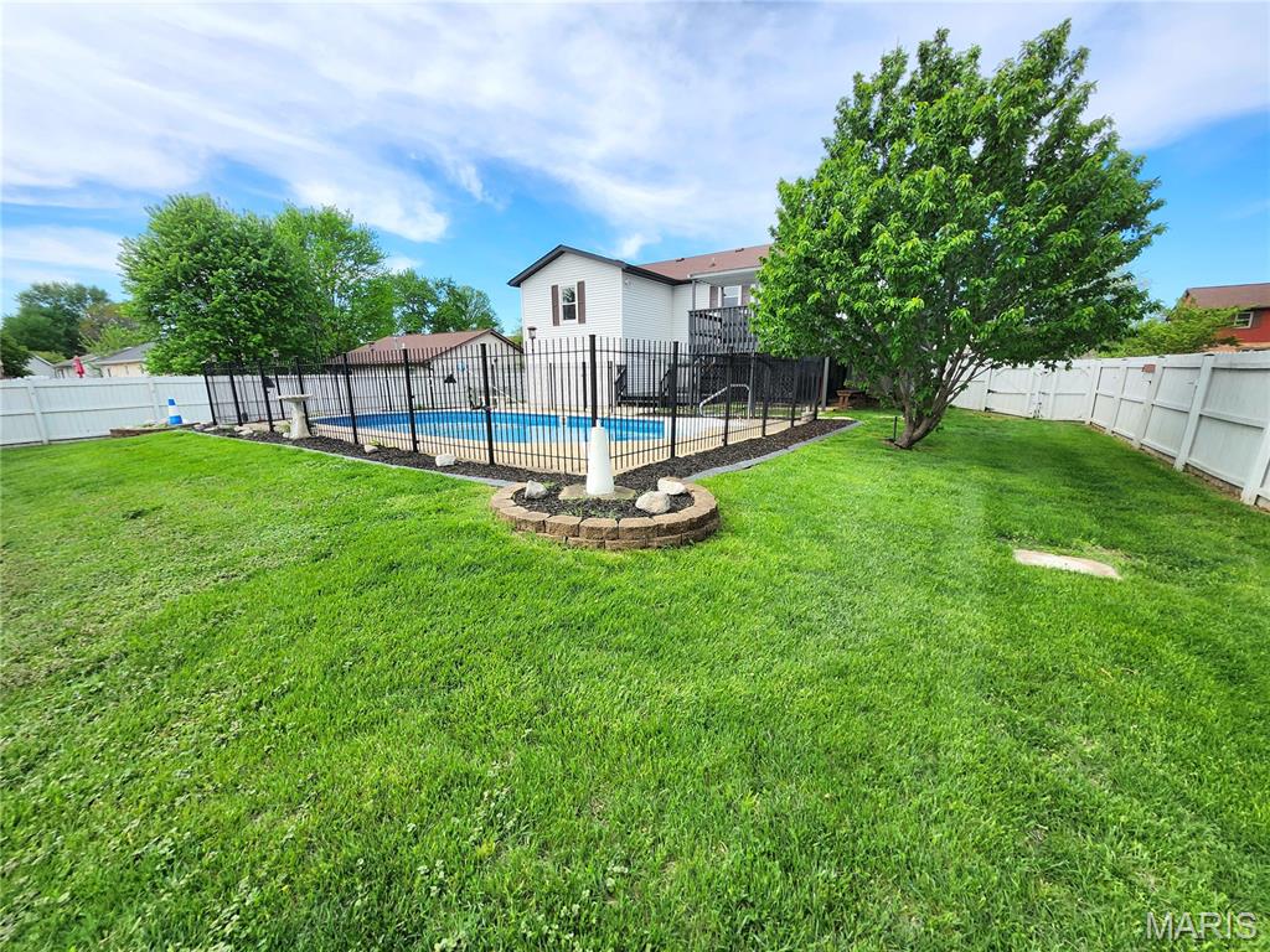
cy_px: 476
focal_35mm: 13
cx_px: 635
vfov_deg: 89.9
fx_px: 477
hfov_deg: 106.2
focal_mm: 1.74
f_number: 2.2
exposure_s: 1/1250
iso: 40
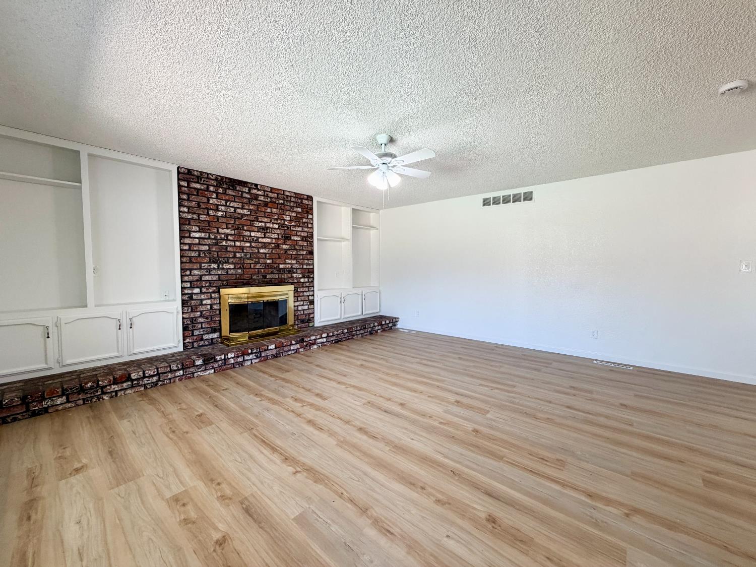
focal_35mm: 14
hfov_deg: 102.1
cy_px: 284
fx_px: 306
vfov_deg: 85.7
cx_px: 378
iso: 200
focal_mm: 2.22
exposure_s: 1/120
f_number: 2.2
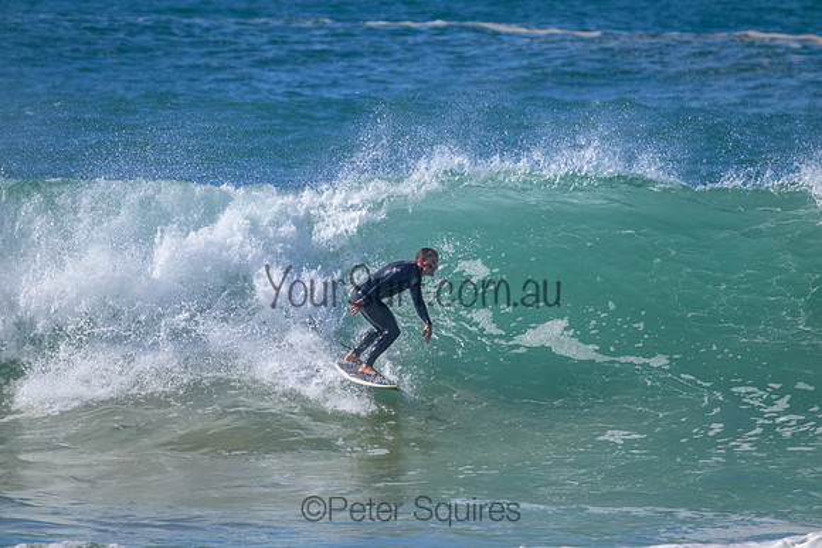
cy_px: 274
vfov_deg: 1.7
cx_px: 411
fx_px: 18270
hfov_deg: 2.6
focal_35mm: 800
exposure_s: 1/2000
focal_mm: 800
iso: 1100
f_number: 11
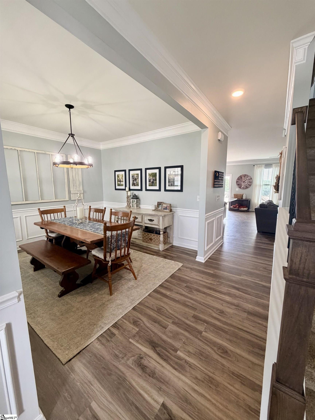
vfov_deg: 102.1
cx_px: 158
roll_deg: +0.3
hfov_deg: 85.7
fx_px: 170
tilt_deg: -7.7
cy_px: 210
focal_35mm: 14
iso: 200
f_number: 2.2
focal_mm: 2.22
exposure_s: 1/120
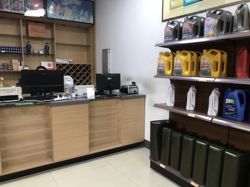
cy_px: 94
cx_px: 125
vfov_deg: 49.7
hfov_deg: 63.4
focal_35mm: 28
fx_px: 202
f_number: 1.8
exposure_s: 1/32
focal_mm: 3.99
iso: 40
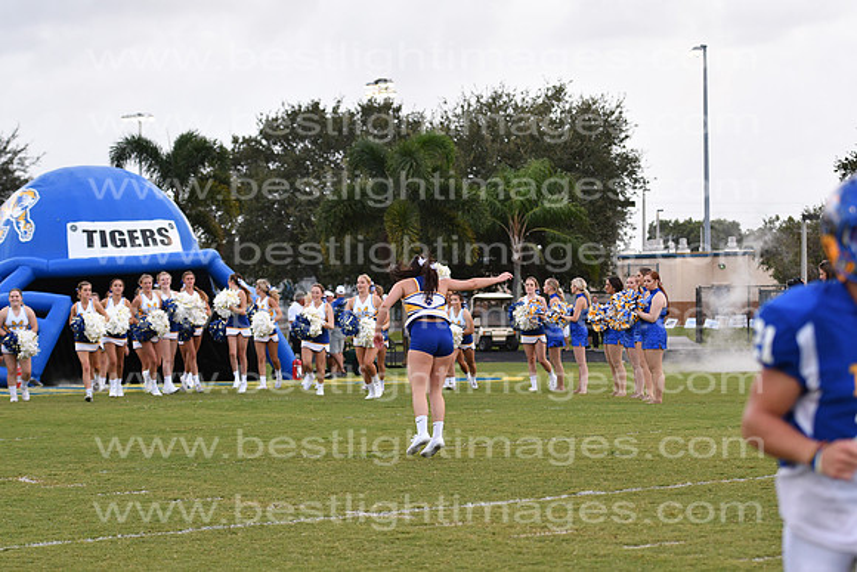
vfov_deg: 13.0
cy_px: 286
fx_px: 2500
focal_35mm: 105
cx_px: 428
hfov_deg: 19.5
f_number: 3.2
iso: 800
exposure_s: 1/1250
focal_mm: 70
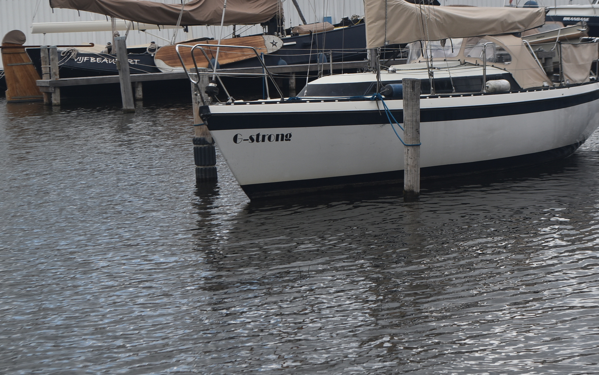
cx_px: 372
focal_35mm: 113
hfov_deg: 18.5
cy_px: 115
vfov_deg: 11.6
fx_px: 1840
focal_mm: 55
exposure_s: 1/320
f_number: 9
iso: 200
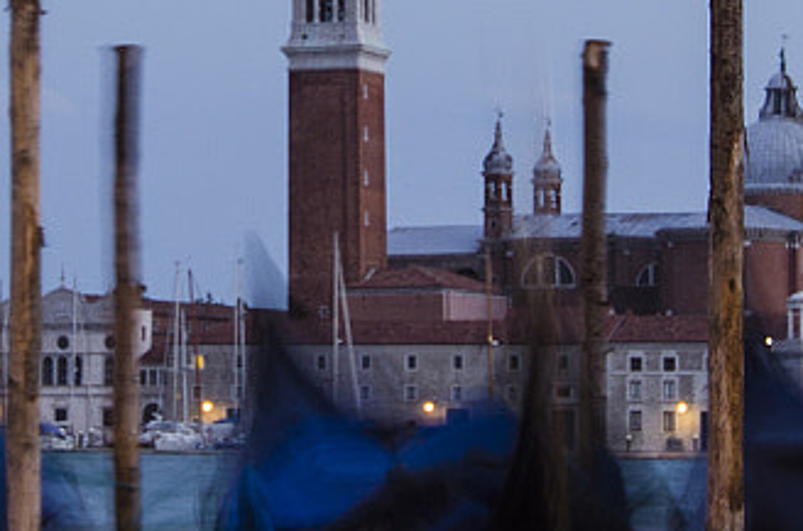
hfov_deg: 10.1
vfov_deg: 6.6
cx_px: 316
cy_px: -94
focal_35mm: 205
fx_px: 4562
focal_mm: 28
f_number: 10
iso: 100
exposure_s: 3
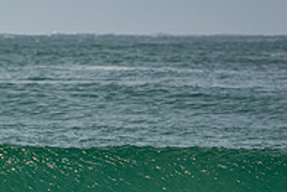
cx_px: -56
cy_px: 229
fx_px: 7380
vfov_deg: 1.5
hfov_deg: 2.2
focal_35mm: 925
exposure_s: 1/1250
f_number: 5.6
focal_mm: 200
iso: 200
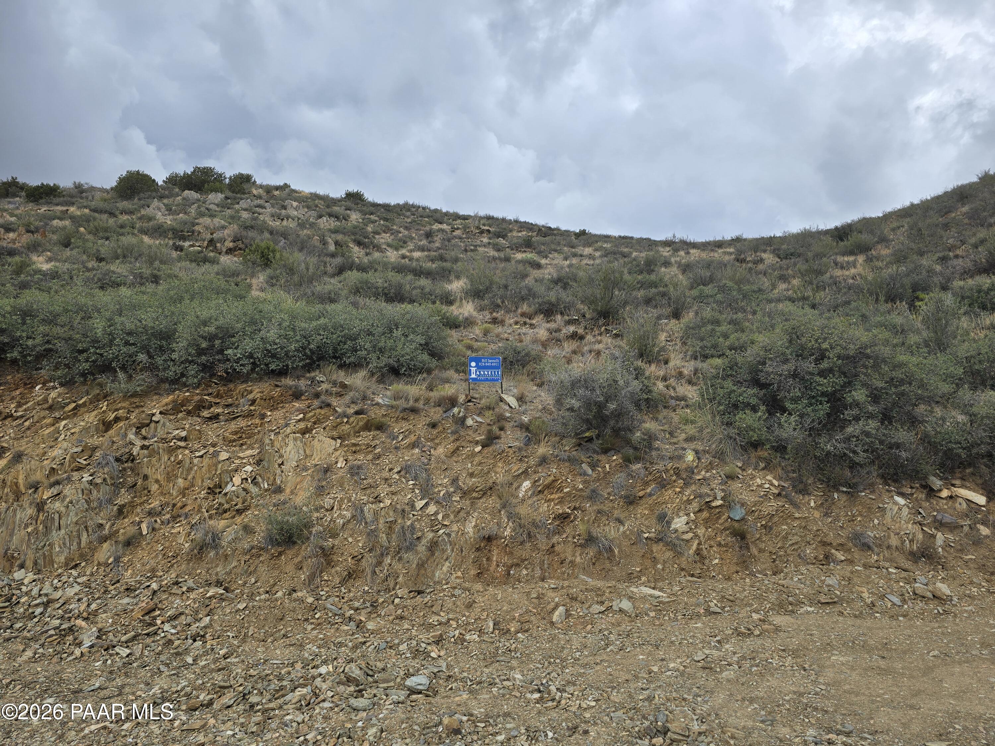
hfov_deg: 73.9
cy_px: 373
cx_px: 498
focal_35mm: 23
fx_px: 661
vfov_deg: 58.9
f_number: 1.7
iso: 12
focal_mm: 6.3
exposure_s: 1/512
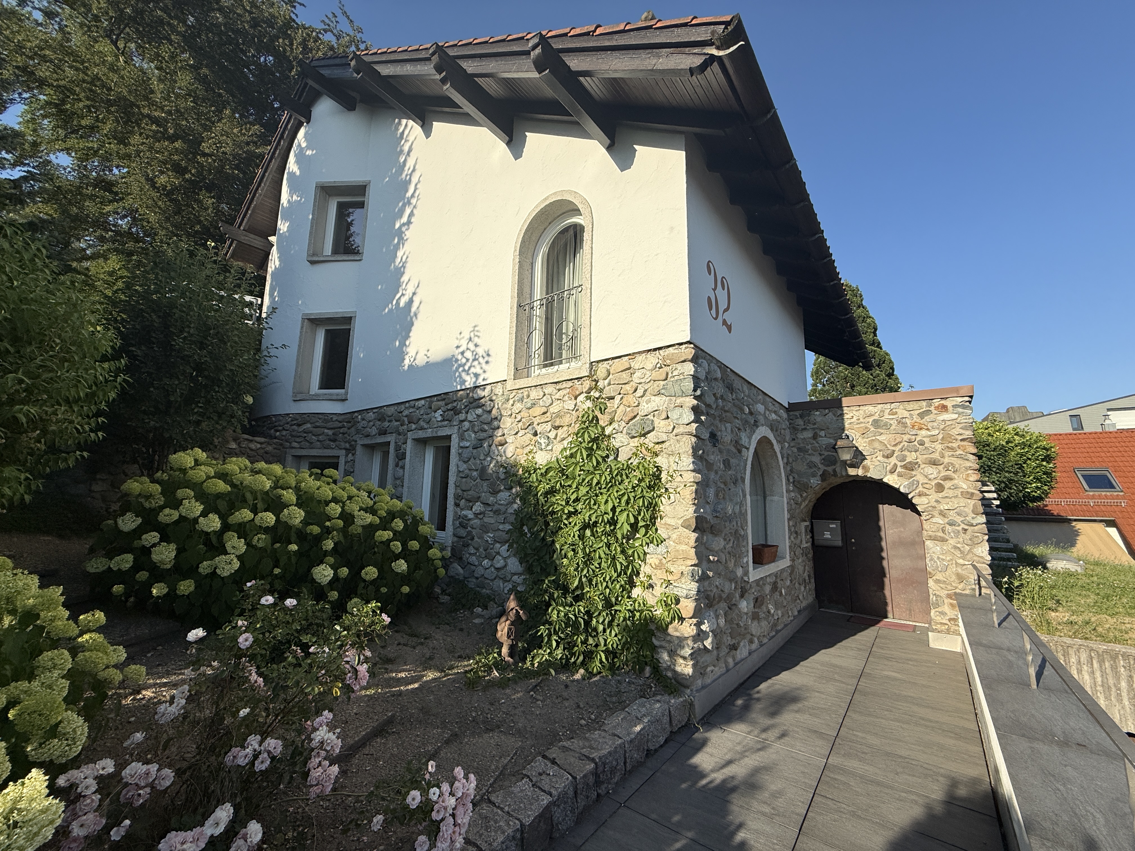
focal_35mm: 14
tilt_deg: +8.6
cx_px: 568
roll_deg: -1.4
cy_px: 426
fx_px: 459
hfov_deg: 102.1
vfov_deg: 85.7
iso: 50
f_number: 2.2
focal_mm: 2.22
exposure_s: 1/2410
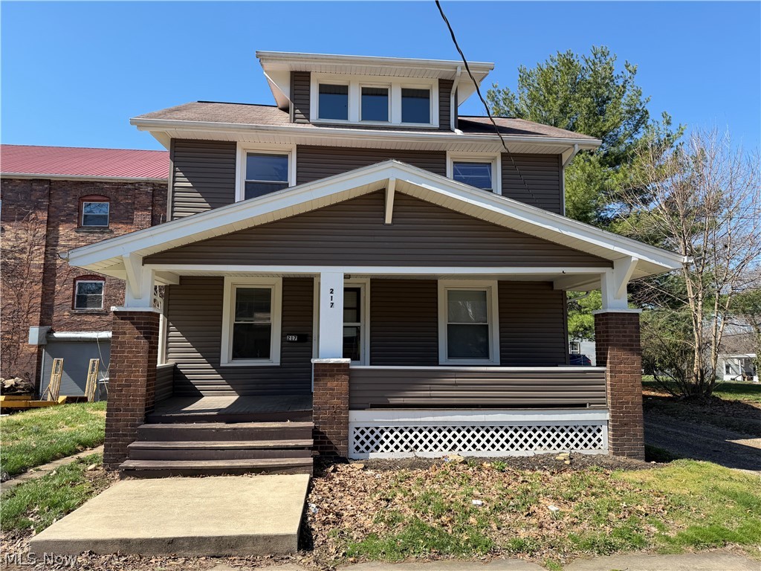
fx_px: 528
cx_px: 380
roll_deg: -0.3
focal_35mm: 24
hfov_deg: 71.6
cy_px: 286
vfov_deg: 56.8
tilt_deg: +7.5
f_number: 1.78
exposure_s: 1/2110
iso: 80
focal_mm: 6.76
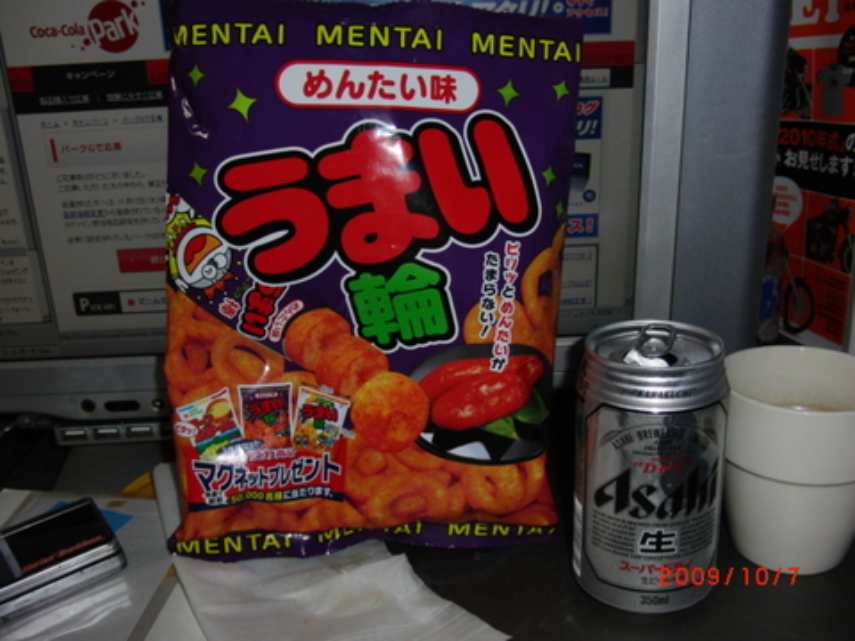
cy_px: 320
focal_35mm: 37
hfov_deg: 50.1
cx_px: 428
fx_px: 914
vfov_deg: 38.7
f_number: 3.6
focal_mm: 6.42
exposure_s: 1/60
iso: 100
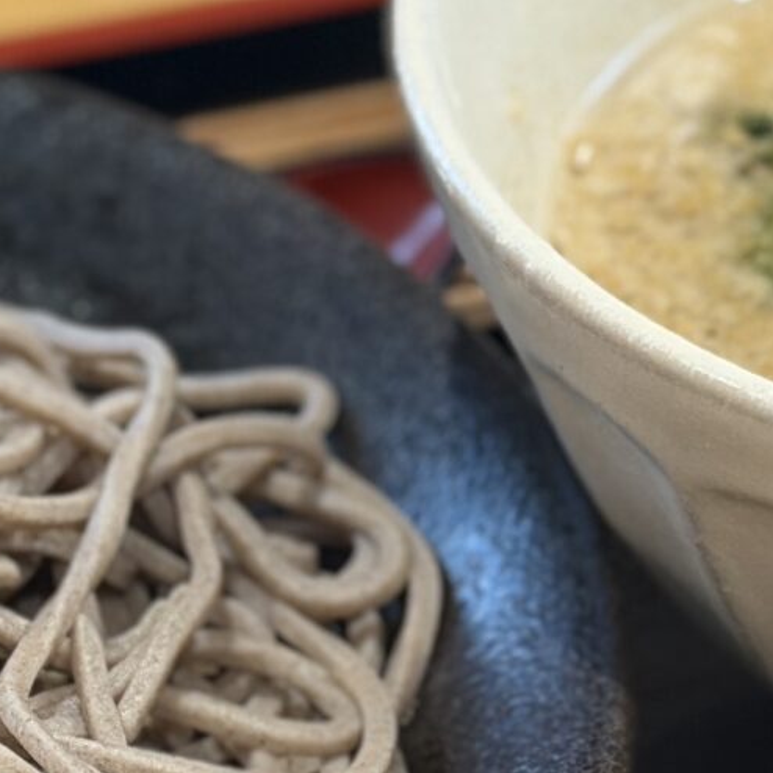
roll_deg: +1.7
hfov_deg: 7.9
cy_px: 699
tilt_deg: -37.7
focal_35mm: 220
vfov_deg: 7.9
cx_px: 175
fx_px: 5558
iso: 100
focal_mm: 6.76
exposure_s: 1/74
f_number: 1.78
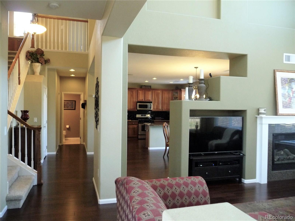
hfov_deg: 63.4
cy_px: 110
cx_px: 148
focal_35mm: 28
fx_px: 239
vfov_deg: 49.7
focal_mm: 4.7
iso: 400
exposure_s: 1/30
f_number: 3.3
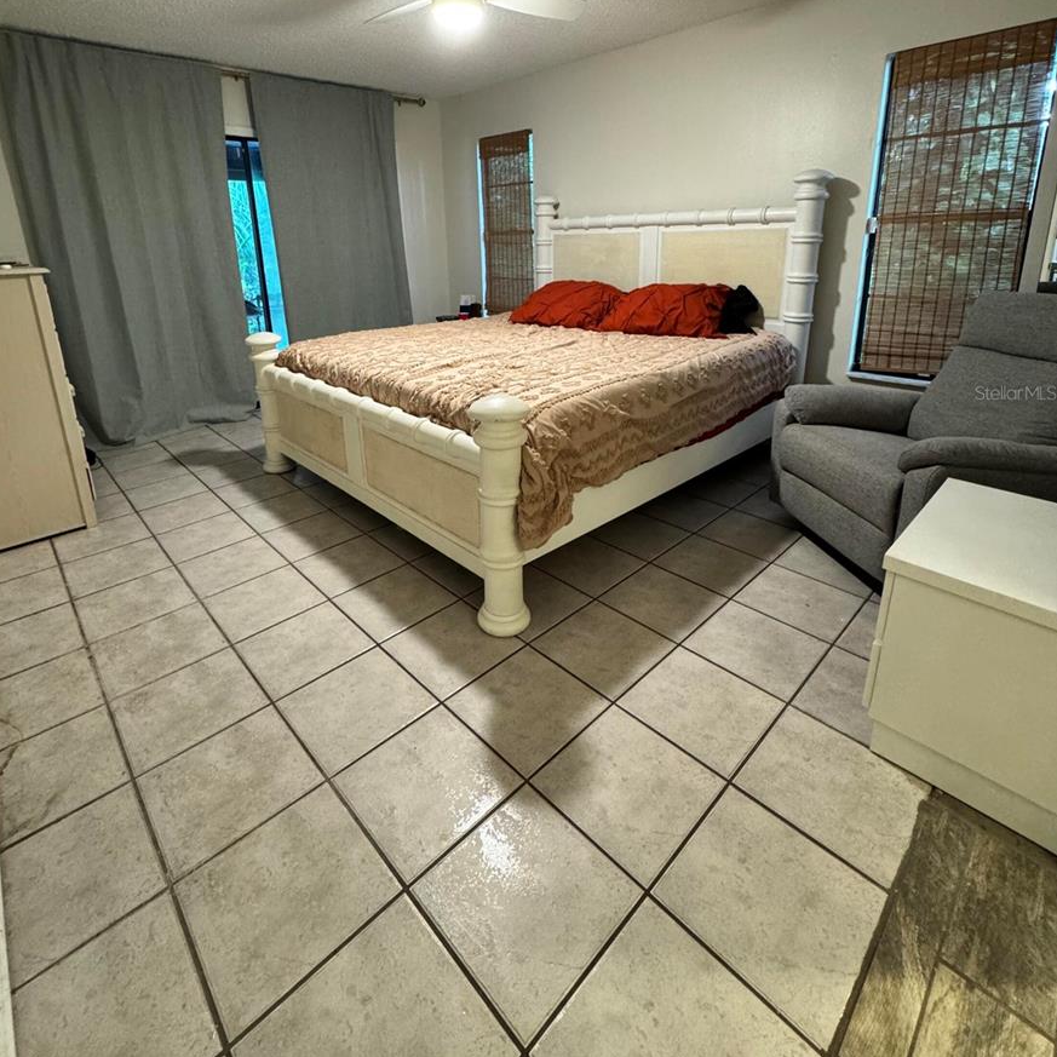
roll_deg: +1.8
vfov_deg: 82.3
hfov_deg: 84.0
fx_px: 587
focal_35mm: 17
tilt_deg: -14.4
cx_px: 516
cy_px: 392
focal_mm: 2.22
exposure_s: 1/60
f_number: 2.2
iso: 640
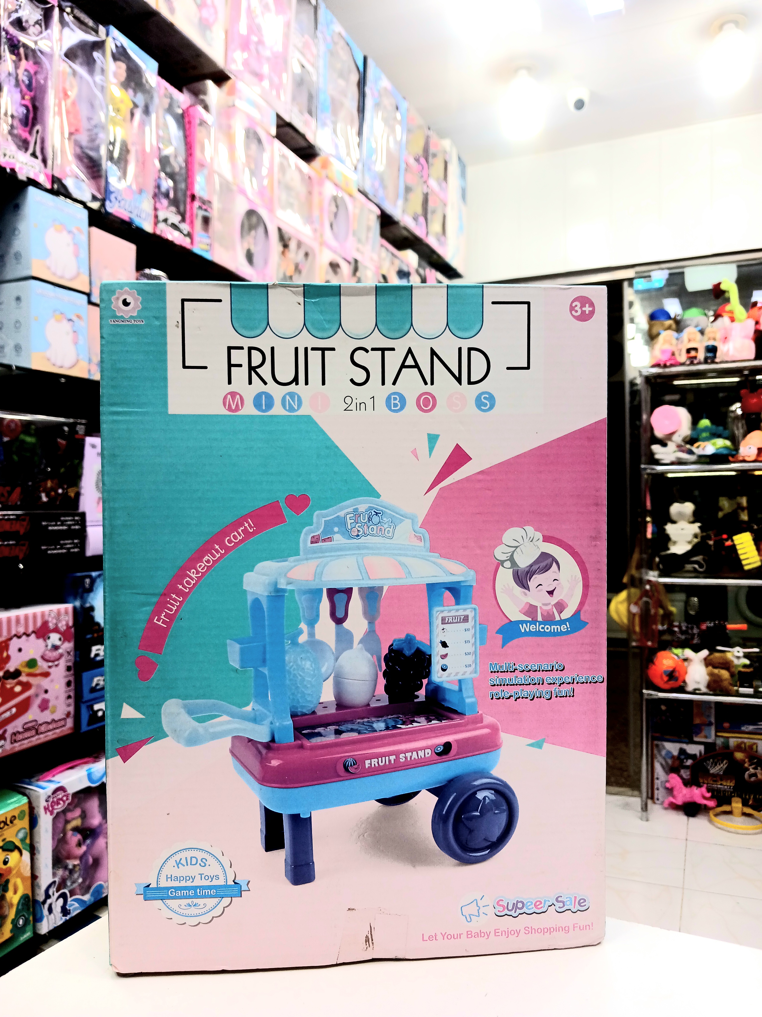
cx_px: 381
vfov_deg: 65.3
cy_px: 508
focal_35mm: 27
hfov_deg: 51.4
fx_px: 792
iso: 32
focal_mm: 4
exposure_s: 1/50.3
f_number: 1.8
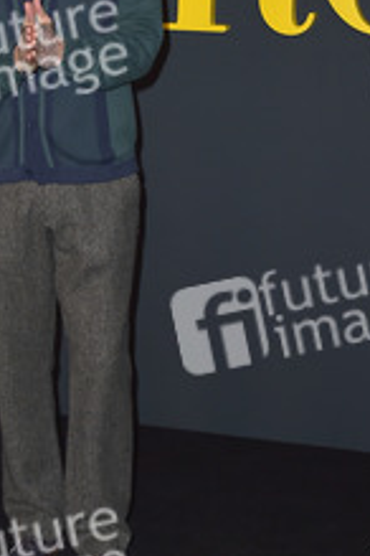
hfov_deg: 18.5
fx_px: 1125
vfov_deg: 27.5
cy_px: 188
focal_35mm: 73
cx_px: 72
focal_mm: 40
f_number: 6.3
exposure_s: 1/250
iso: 320
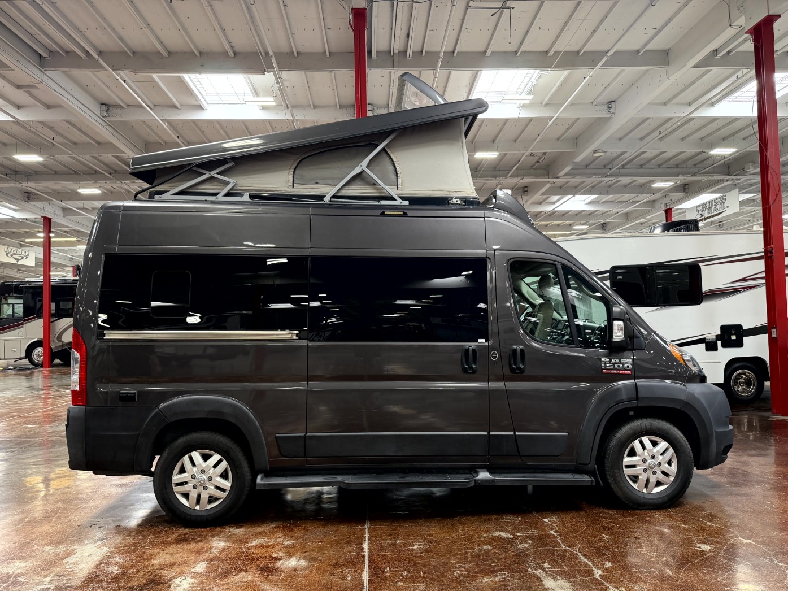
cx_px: 394
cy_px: 296
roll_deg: +1.5
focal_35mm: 24
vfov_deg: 56.8
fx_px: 546
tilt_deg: +2.4
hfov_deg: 71.6
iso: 200
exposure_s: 1/121
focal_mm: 6.76
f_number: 1.78
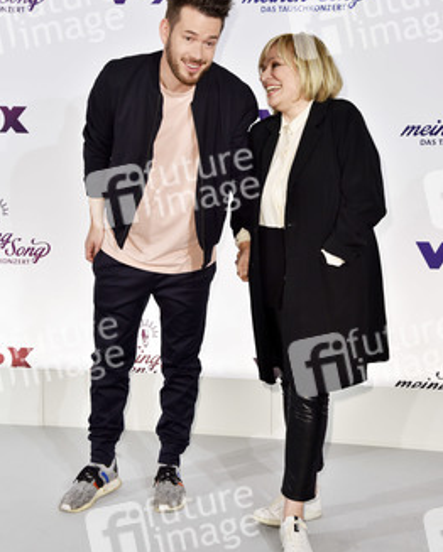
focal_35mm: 63
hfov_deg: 24.2
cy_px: 273
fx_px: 1032
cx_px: 222
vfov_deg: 30.0
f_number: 6.3
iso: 1000
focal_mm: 55
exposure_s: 1/160
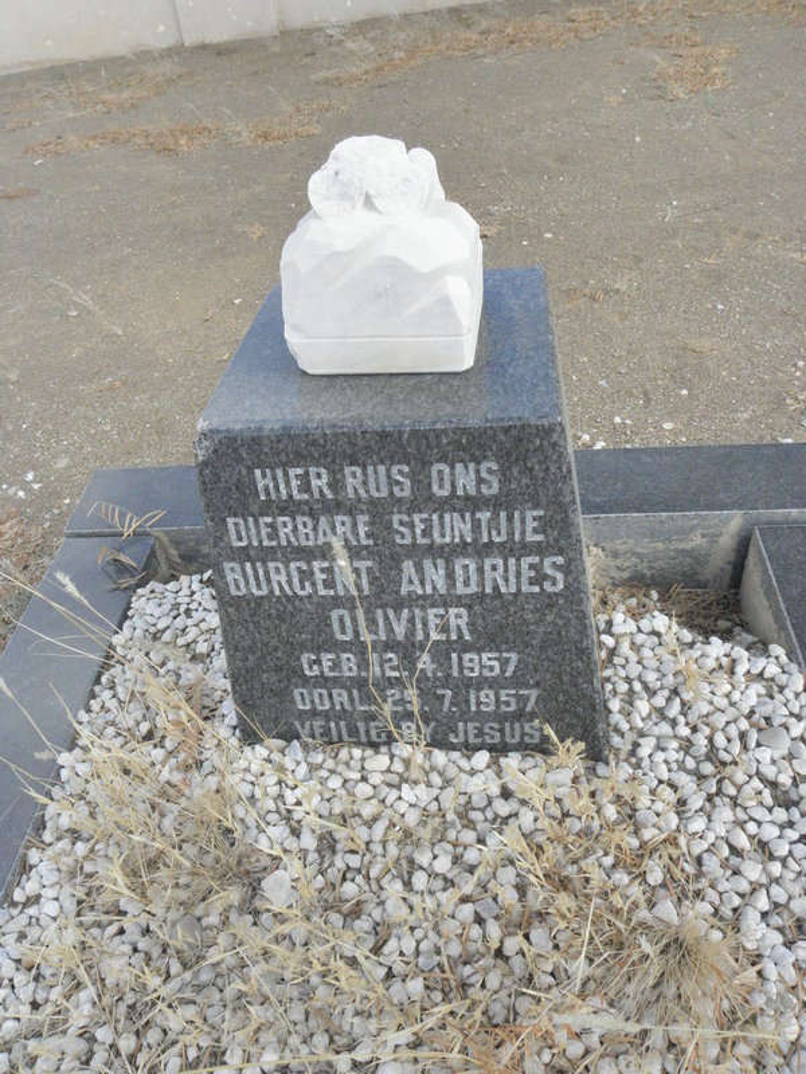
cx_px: 403
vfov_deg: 67.3
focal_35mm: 26
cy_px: 537
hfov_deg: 53.1
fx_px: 807
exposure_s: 1/320
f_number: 6.3
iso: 200
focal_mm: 4.6
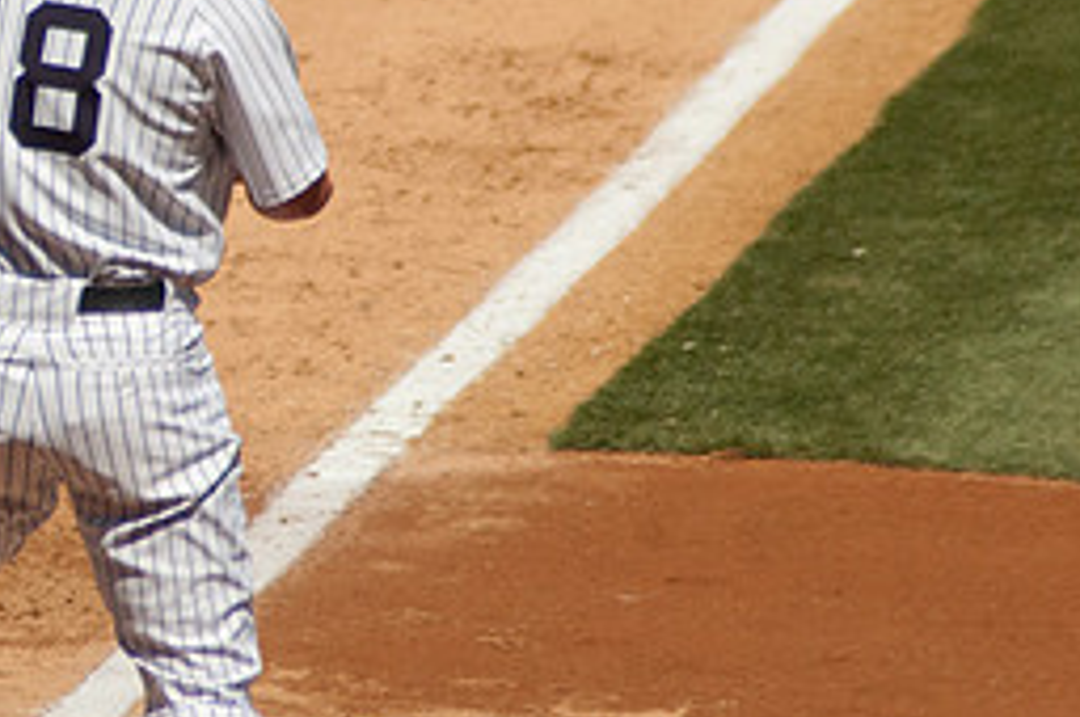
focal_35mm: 1066
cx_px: 11
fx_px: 31939
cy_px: 304
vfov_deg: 1.3
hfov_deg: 1.9
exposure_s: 1/3200
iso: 640
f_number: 8
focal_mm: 300
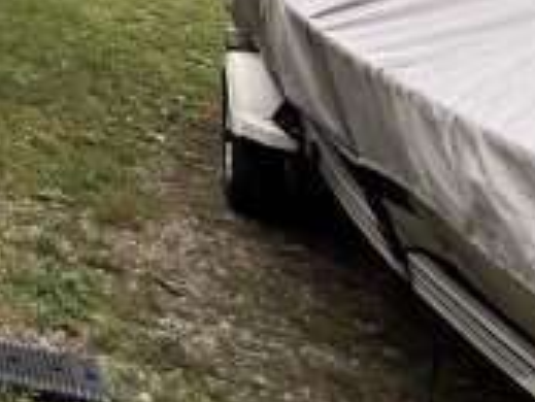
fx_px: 835
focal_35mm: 54
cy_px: -244
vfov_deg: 21.4
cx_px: -465
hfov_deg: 21.0
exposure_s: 1/281
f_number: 2.2
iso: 50
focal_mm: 2.22
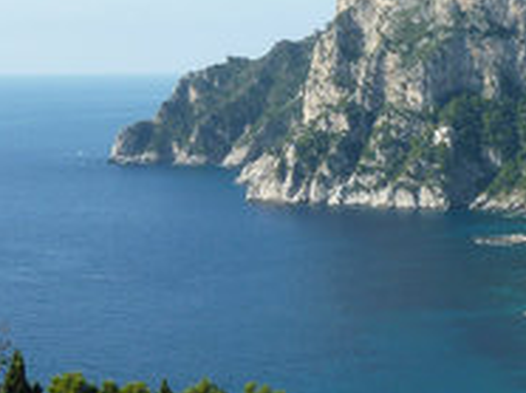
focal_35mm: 113
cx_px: 427
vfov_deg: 13.0
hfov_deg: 17.3
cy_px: 112
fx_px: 1715
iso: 80
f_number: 4
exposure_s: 1/500
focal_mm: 6.9
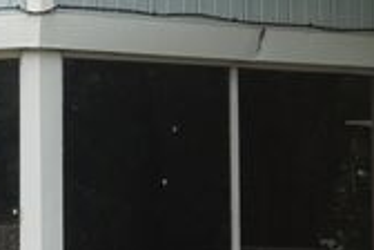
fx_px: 2379
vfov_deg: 6.0
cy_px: 26
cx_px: -243
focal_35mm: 229
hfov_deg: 8.7
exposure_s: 1/100
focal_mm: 25
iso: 200
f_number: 10
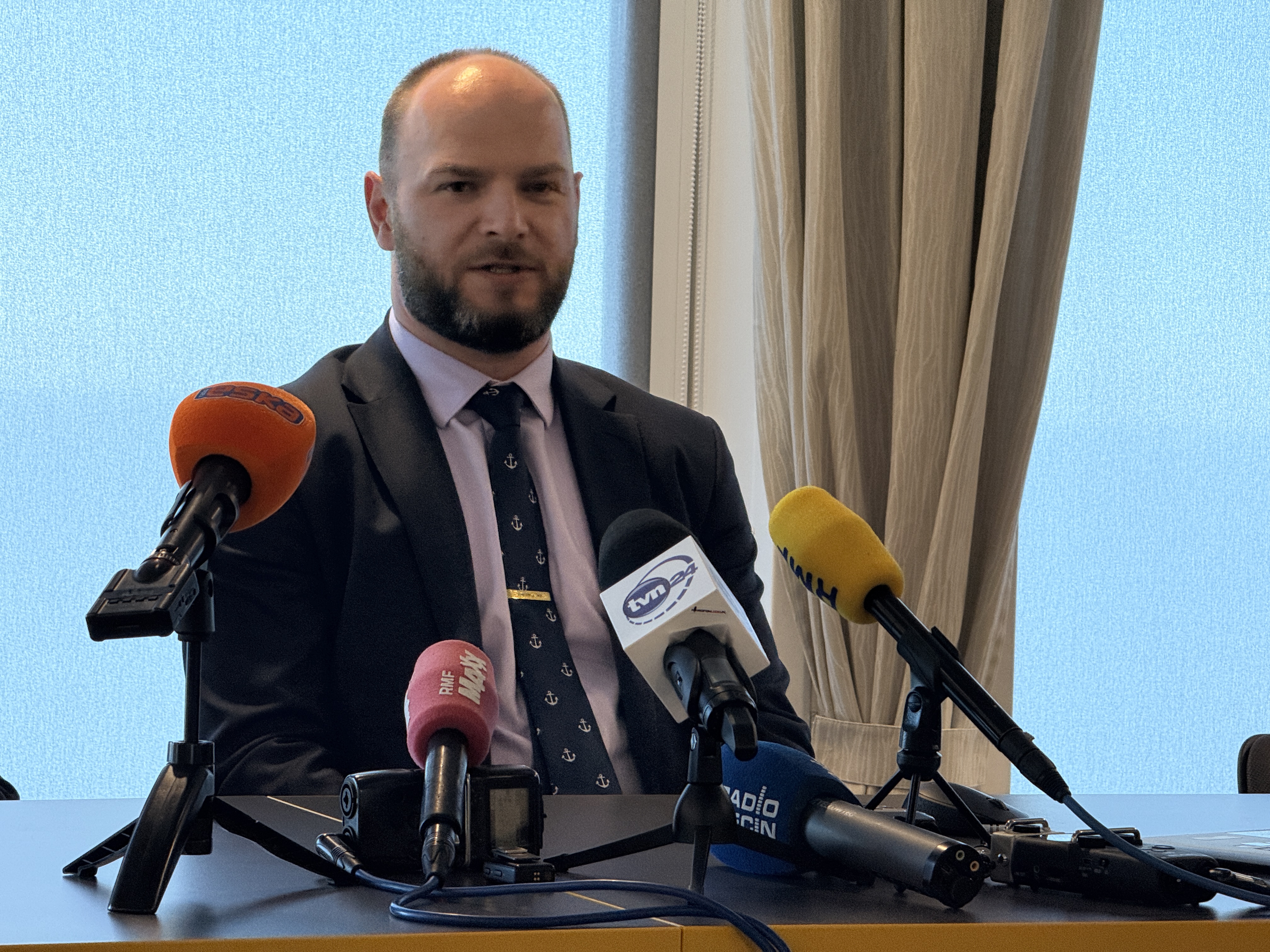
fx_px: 4403
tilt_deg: -1.5
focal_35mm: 120
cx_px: 635
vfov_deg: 12.3
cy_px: 476
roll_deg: -1.8
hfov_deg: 16.4
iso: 200
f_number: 2.8
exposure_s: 1/99
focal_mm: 15.66
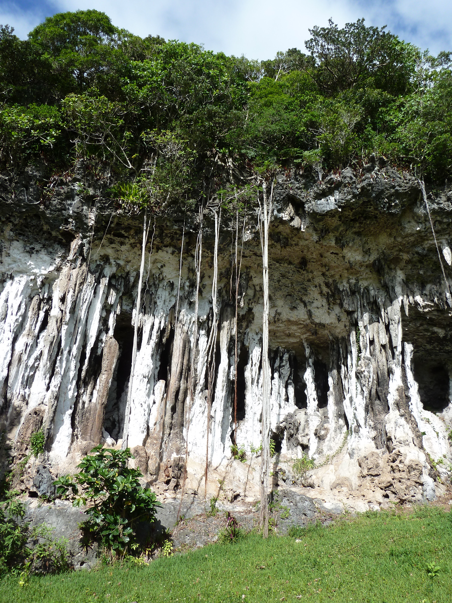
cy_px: 302
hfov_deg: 54.9
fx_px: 435
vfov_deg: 69.4
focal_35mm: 25
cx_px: 226
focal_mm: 4.1
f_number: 4
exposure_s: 1/500
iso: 80
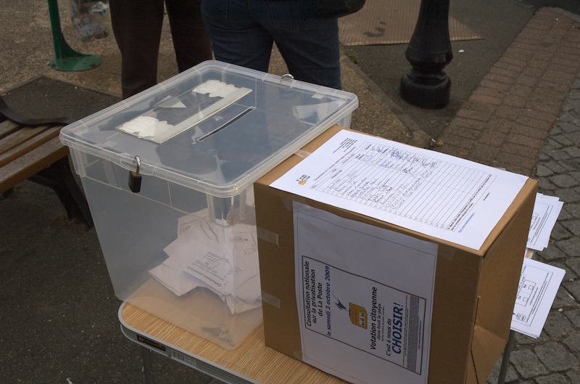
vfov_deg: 30.7
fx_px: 699
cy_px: 192
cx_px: 290
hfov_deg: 45.1
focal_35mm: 44
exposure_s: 1/200
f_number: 9
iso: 200
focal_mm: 29
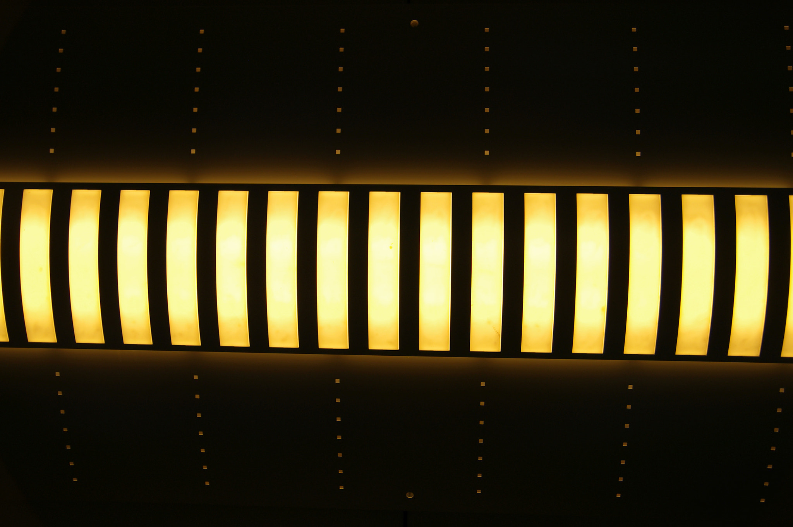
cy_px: 264
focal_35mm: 36
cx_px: 396
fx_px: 792
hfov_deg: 53.2
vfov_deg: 36.8
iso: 100
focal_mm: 23.75
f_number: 2.8
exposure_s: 1/200
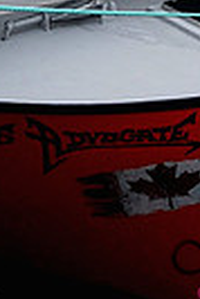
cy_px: -162
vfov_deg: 20.9
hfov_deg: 16.9
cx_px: 127
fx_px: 673
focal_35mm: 81
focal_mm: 16
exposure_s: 1/1000
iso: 800
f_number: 13
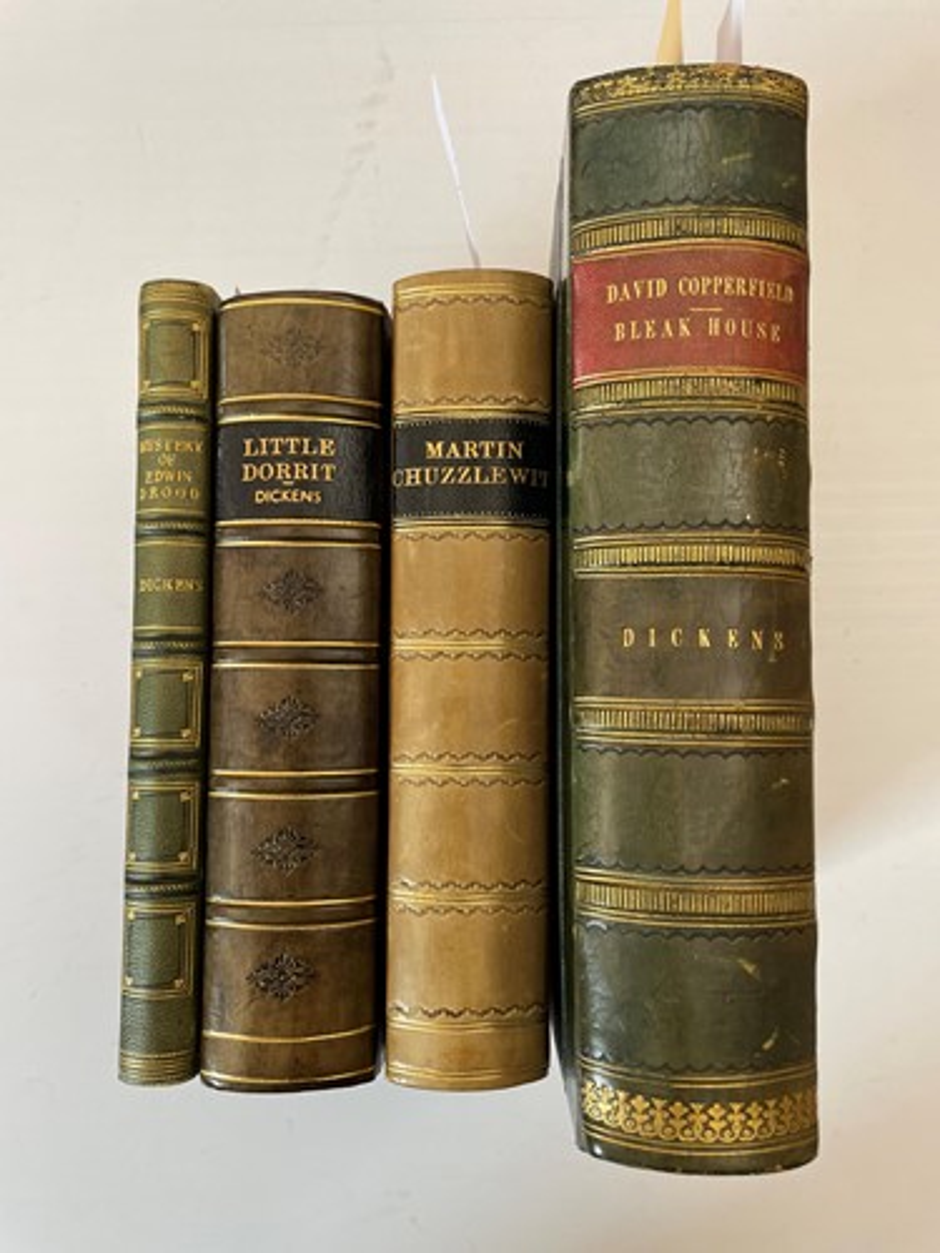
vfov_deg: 67.3
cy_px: 626
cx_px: 470
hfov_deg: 53.1
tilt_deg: -86.3
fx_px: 941
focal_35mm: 26
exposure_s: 1/100
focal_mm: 4.2
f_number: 1.6
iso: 100
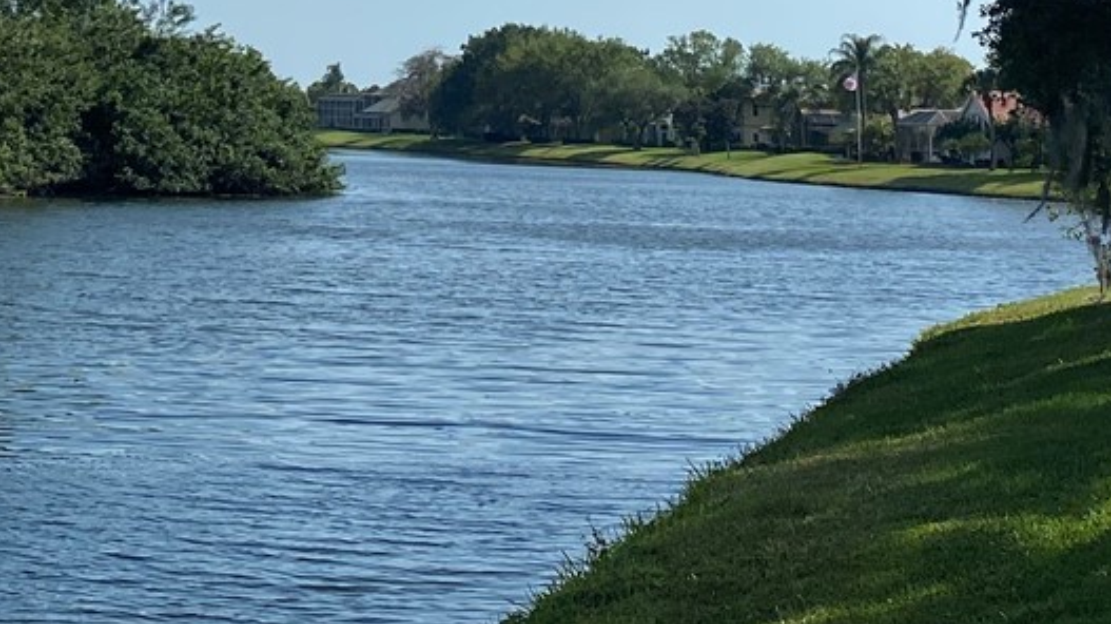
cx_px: 194
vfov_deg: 12.9
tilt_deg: +13.3
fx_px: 2533
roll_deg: -2.3
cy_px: -468
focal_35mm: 86
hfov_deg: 24.3
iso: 32
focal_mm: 4.25
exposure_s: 1/5025
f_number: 1.8
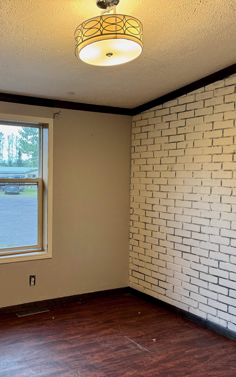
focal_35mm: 34
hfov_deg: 36.2
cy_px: 189
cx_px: 51
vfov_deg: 56.7
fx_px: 350
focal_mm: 6.76
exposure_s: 1/120
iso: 160
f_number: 1.78
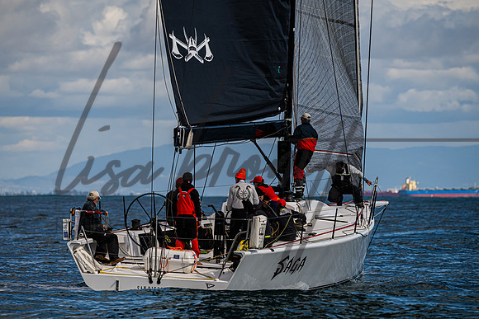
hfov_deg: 5.8
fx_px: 4711
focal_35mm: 354
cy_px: 182
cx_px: 246
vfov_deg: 3.9
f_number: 5.6
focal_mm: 260
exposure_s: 1/3200
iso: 400
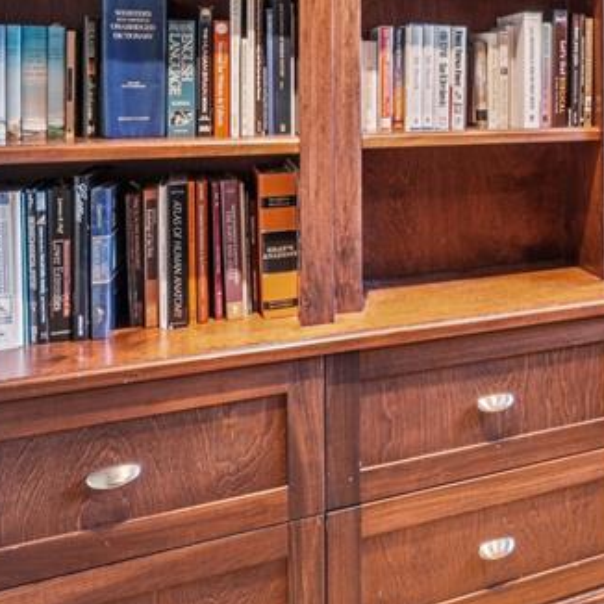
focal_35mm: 40
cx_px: 686
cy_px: 96
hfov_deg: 35.1
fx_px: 790
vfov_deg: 39.7
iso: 400
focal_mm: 10
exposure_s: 1/3.33
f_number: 8
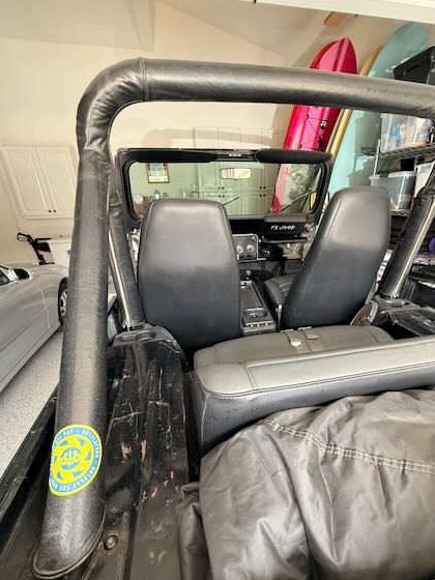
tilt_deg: -21.7
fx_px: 268
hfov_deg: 77.9
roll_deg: +1.9
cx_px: 239
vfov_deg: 94.2
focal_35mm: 16
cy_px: 317
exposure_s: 1/120
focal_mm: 2.22
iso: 250
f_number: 2.2
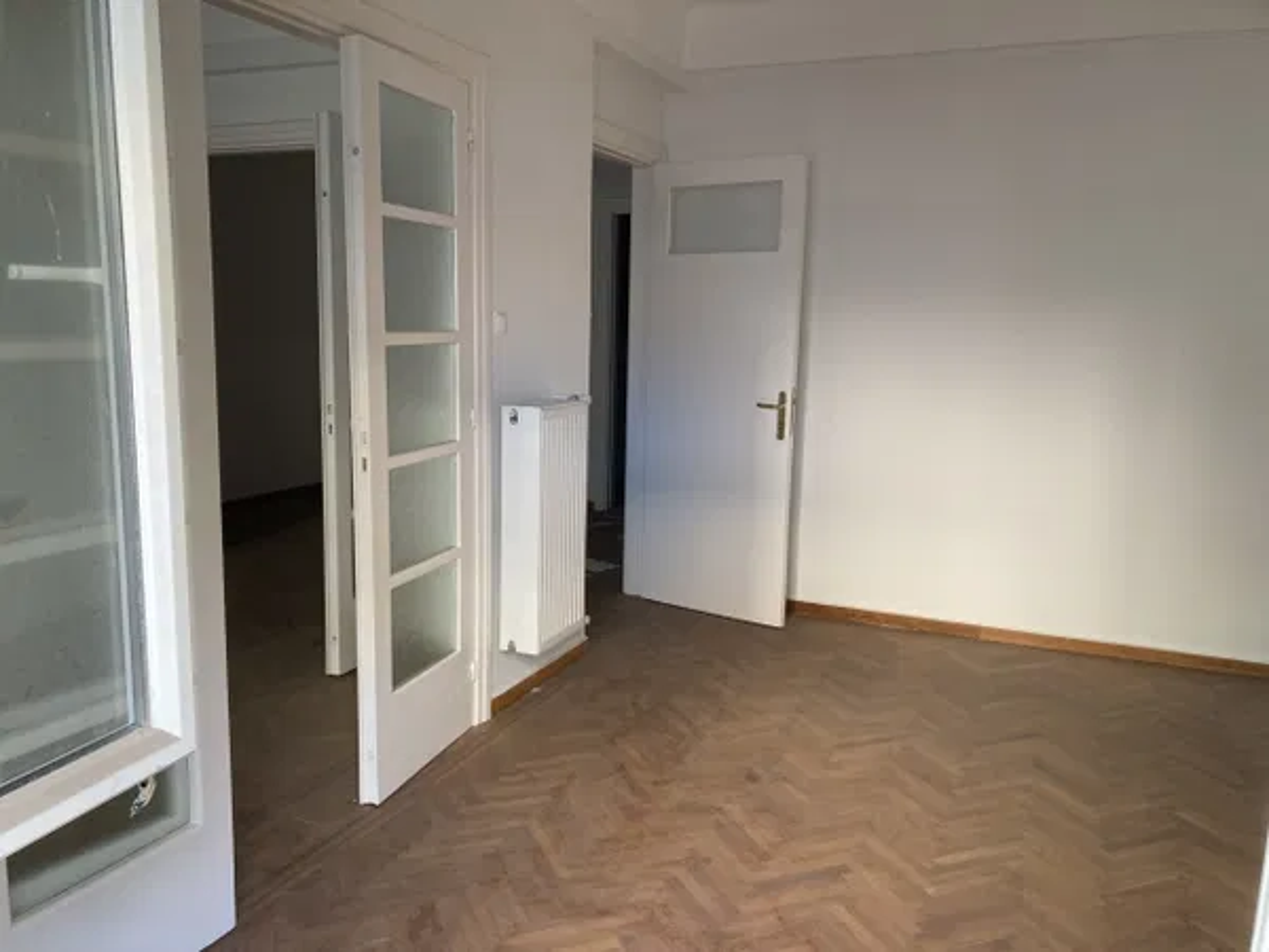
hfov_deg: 63.4
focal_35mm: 28
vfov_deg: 49.7
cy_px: 476
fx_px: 1026
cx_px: 634
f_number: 1.8
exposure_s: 1/60
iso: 80
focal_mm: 3.99
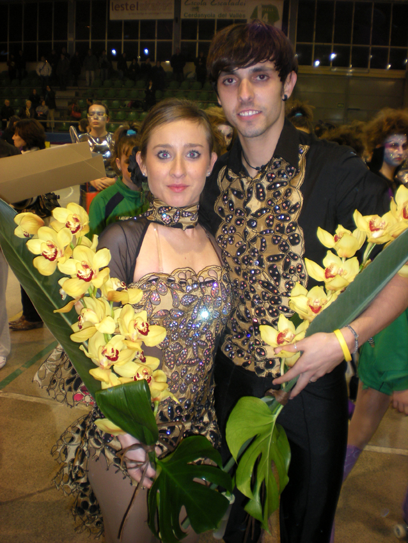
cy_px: 272
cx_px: 204
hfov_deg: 37.7
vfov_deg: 49.0
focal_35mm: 38
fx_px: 597
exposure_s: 1/30
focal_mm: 6.3
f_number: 3.1
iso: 89
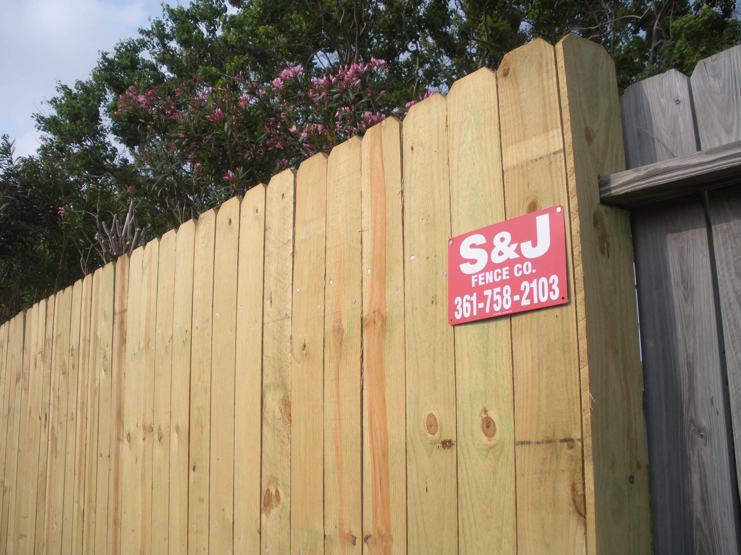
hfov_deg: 51.4
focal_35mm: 36
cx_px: 370
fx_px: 771
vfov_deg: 39.7
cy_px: 278
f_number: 3.5
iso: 64
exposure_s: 1/750
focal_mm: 6.3
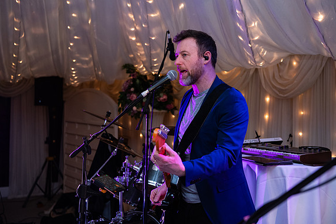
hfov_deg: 38.9
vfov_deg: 26.5
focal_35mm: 51
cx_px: 169
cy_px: 111
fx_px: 476
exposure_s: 1/160
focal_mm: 50
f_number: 3.5
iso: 1000
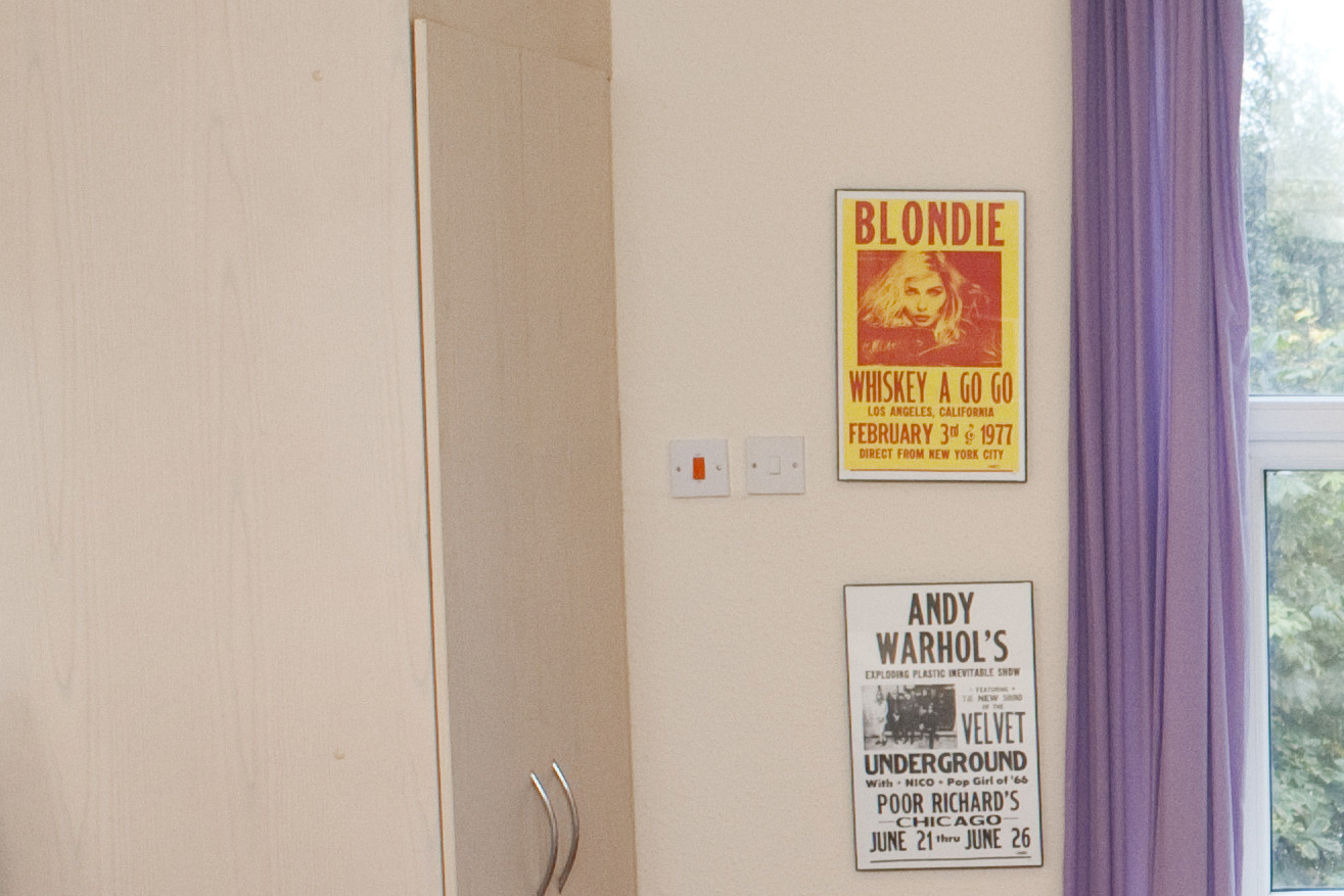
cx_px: 1821
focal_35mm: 92
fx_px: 3435
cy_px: 777
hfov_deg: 20.0
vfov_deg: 14.7
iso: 200
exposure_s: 1/50
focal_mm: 20
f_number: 4.5
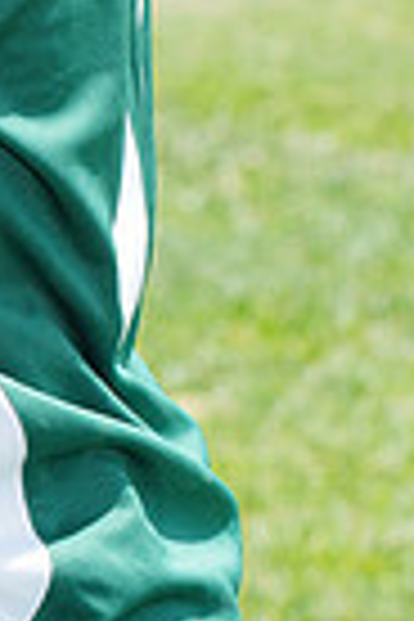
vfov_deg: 3.2
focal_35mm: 636
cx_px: -187
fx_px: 10970
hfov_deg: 2.2
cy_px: -608
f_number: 10
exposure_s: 1/200
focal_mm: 151
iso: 200
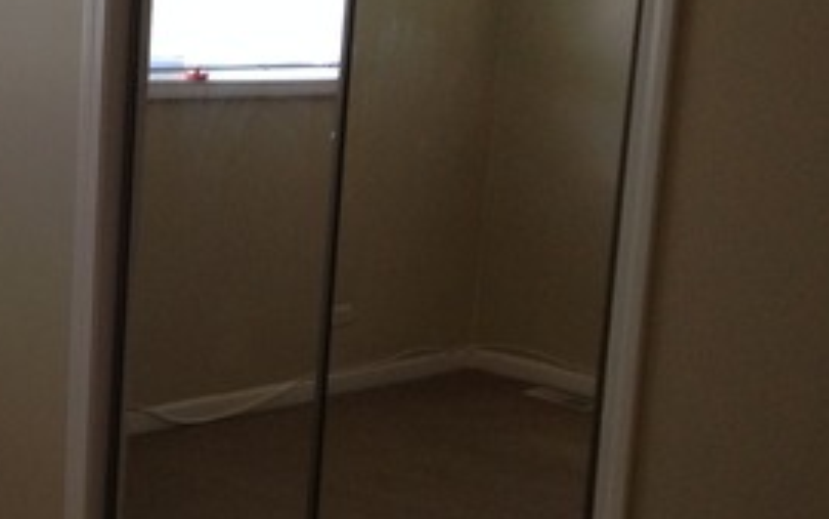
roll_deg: -1.8
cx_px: 52
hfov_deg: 24.1
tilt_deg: -12.1
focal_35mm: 83
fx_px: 1876
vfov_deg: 15.7
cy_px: 276
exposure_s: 1/20
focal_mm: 4.12
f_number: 2.4
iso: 125
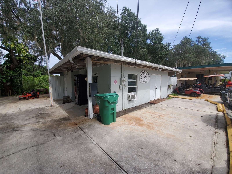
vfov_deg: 89.9
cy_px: 87
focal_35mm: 13
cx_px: 116
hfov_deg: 106.2
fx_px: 87
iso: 50
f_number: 2.2
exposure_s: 1/919
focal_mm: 1.8
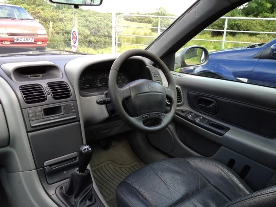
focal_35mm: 35
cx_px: 138
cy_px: 104
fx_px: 279
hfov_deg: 52.6
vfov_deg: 40.7
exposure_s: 1/120
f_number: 2.4
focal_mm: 4.3
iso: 64
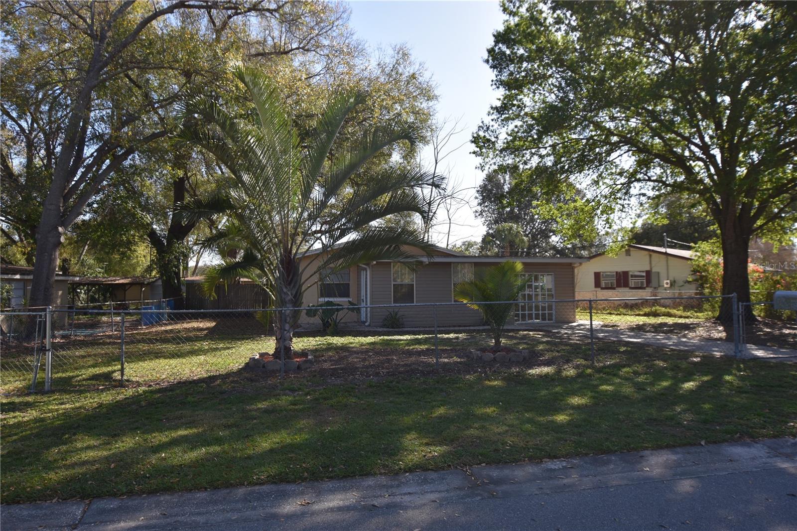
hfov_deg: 77.3
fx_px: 498
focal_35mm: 22
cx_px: 398
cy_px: 266
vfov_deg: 56.1
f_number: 7.1
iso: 100
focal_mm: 15
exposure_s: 1/200
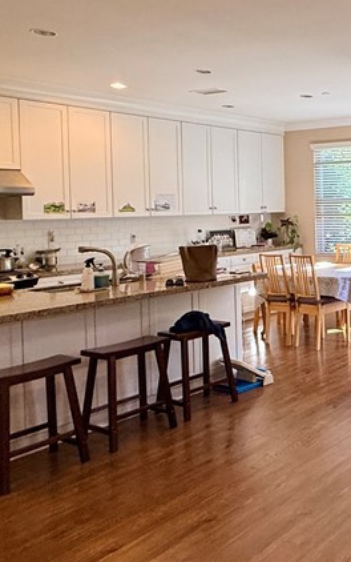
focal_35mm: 36
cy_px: 214
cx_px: 480
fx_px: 551
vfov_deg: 53.5
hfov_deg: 27.9
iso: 160
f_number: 2.2
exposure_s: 1/120
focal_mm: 2.22
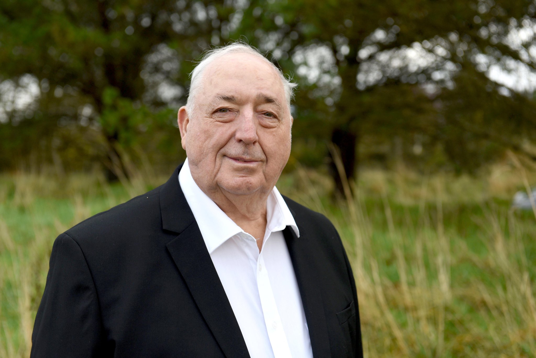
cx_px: 268
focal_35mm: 62
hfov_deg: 32.4
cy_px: 179
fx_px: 923
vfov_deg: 21.9
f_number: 4
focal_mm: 62
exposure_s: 1/250
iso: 320
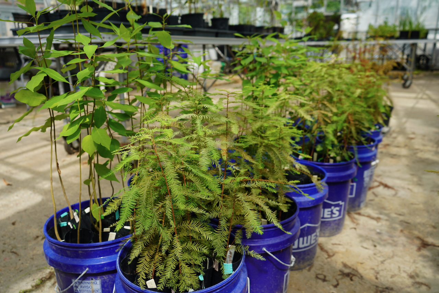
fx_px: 341
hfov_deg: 65.5
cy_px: 146
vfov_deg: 46.4
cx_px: 220
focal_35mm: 28
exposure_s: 1/250
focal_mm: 28
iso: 100
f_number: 5
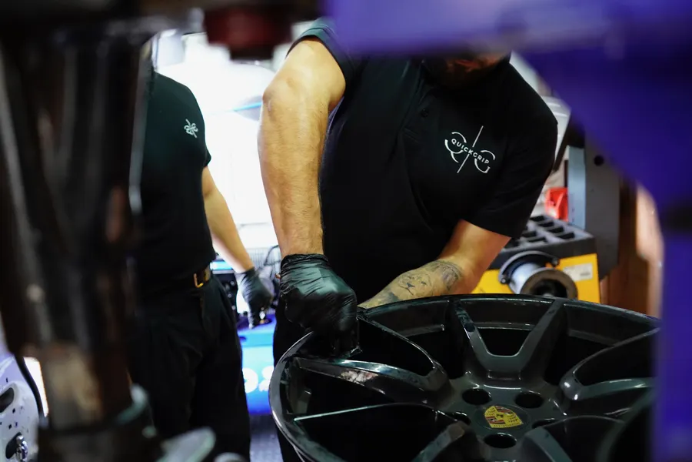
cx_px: 346
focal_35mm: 32
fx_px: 615
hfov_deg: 58.7
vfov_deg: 41.1
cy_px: 231
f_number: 4
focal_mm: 32
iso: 3200
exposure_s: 1/40
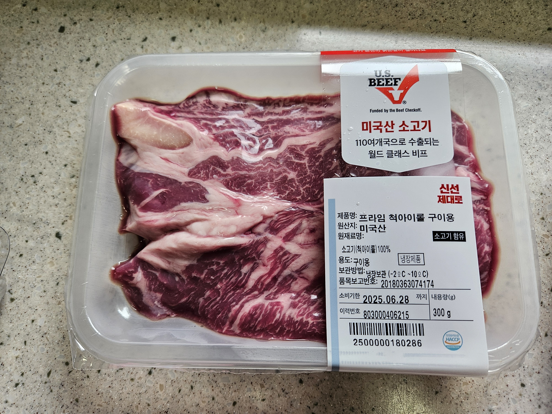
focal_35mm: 23
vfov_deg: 58.9
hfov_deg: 73.9
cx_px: 276
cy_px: 207
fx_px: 367
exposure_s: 1/120
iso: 80
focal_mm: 5.4
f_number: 1.8
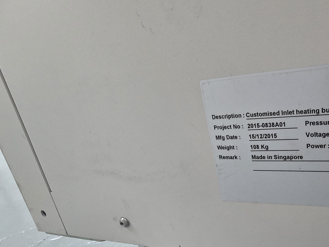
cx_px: 275
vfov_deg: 57.6
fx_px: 219
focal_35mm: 23
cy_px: 165
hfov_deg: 65.4
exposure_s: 1/50
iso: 400
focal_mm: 2.2
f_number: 2.2
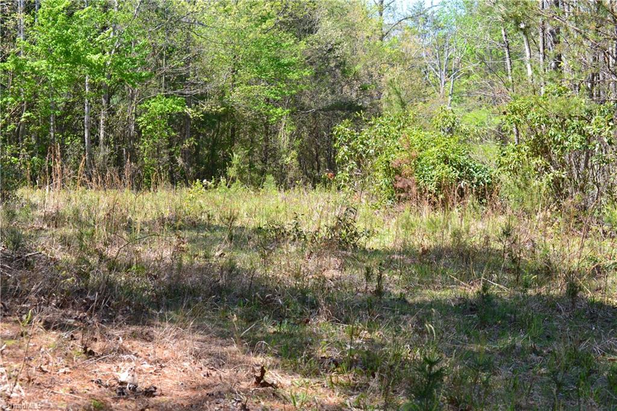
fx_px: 1413
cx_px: 308
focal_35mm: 82
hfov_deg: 24.6
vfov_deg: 16.5
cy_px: 206
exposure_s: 1/200
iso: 400
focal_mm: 55
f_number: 10
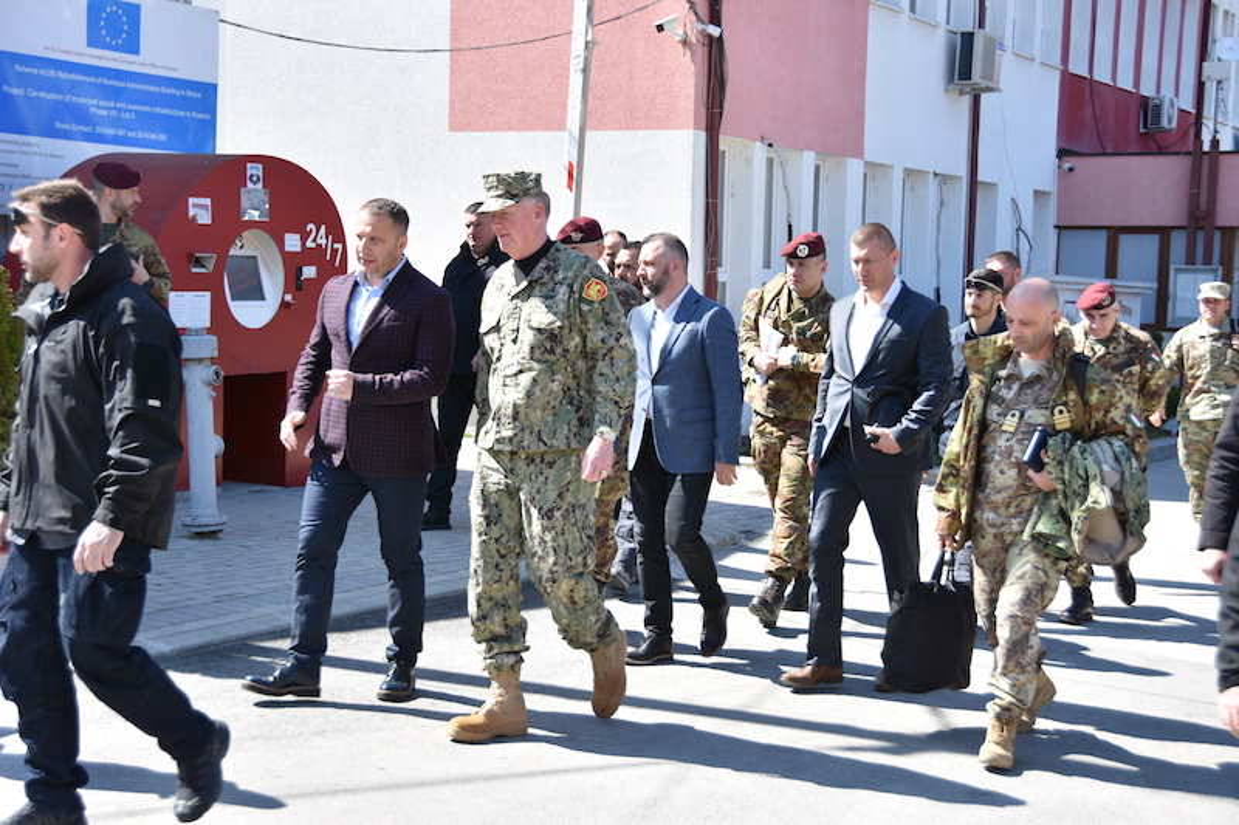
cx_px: 620
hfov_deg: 31.9
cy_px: 412
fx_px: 2168
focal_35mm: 63
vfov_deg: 21.6
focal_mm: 42
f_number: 5.6
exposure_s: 1/200
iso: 100
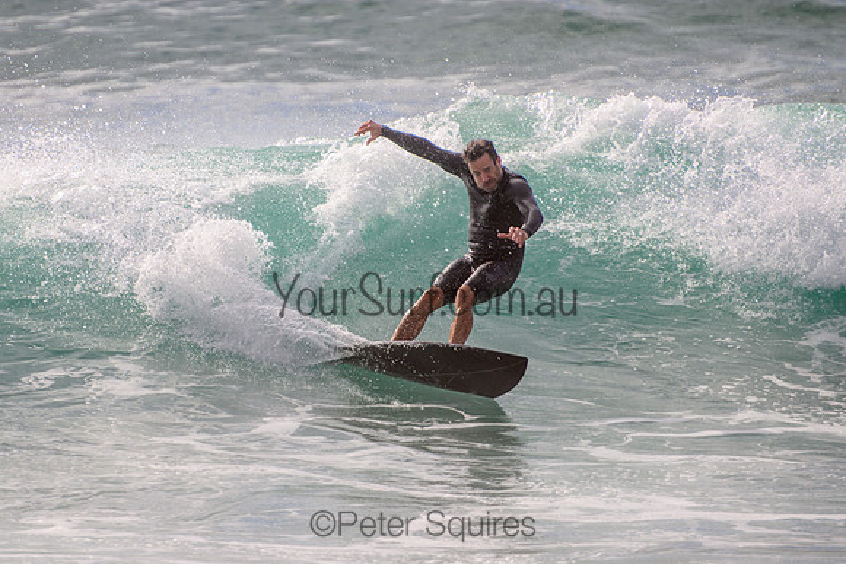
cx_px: 266
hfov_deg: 3.7
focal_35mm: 550
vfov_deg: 2.5
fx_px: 12932
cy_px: 197
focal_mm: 400
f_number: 5.6
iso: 140
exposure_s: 1/2000
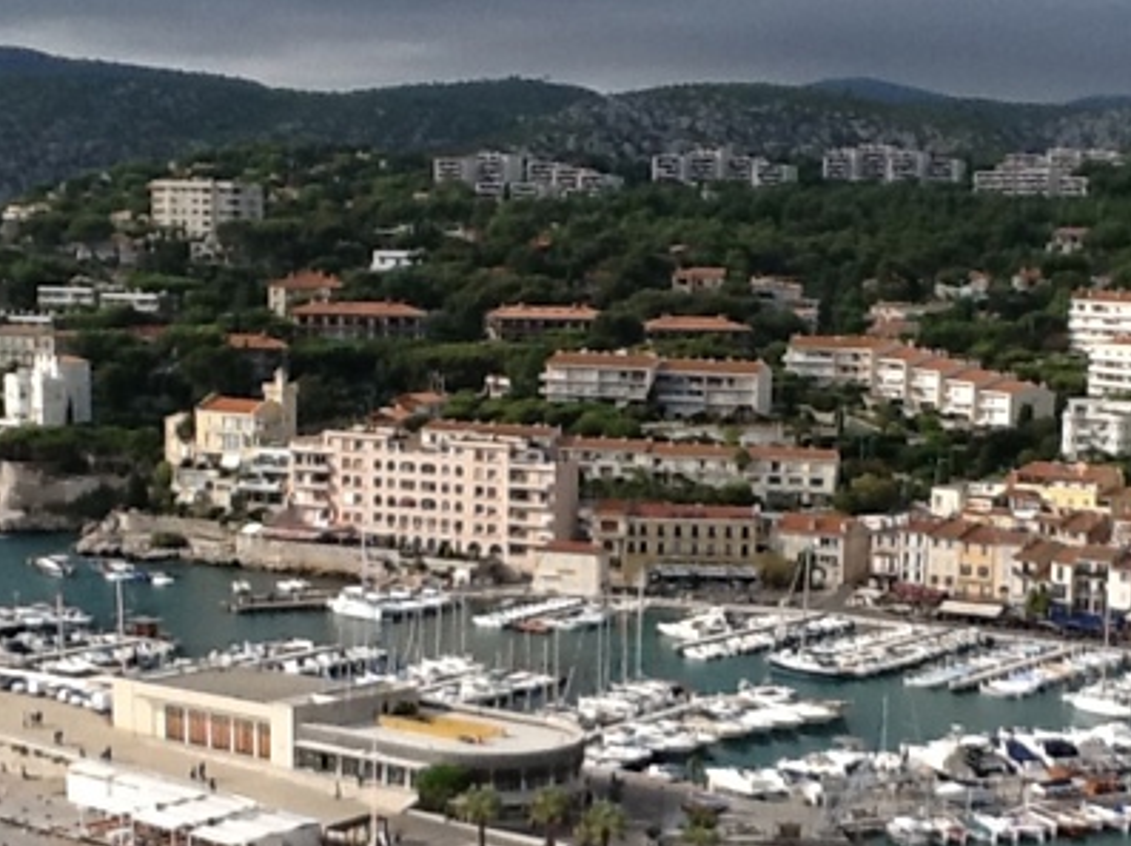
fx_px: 2318
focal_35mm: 71
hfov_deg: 27.2
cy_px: 635
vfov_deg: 20.5
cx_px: 795
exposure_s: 1/2058
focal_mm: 2.03
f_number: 2.4
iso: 40
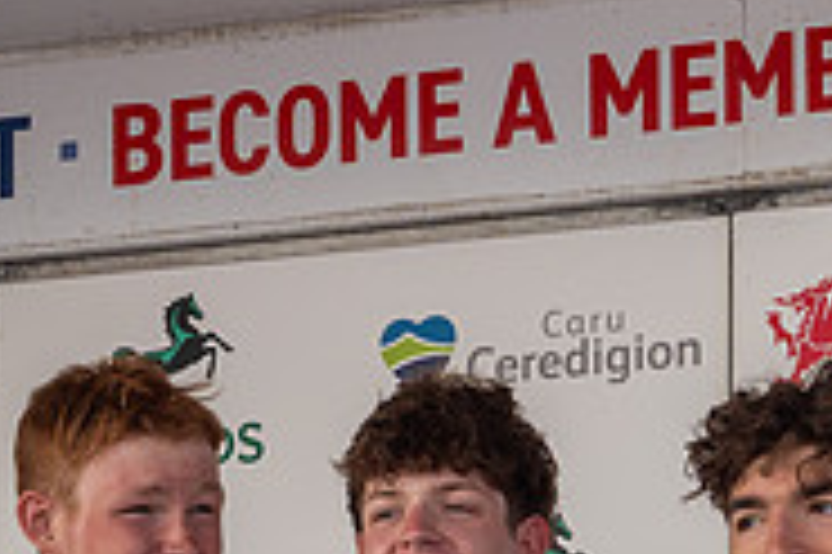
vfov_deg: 5.0
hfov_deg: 7.6
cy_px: 1155
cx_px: 433
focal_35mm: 271
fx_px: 6257
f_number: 7.1
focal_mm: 55
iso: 125
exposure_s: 1/250
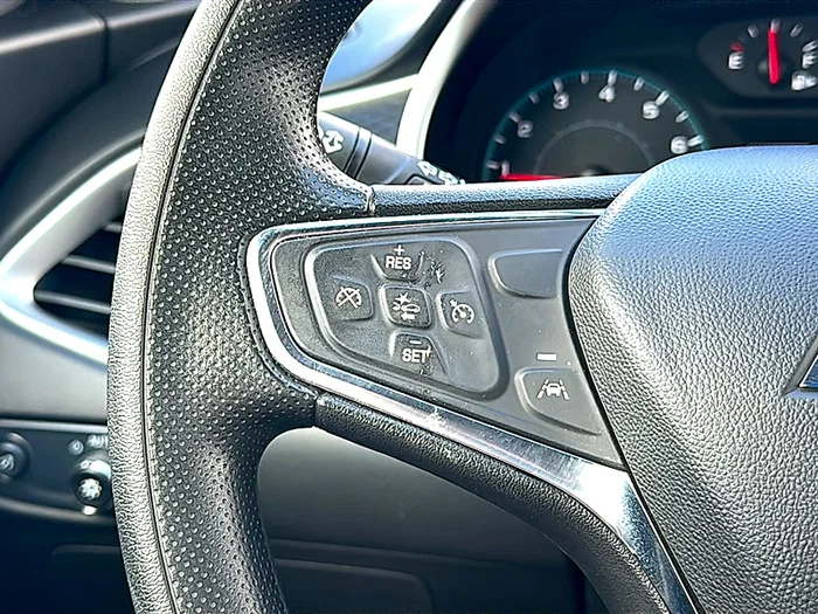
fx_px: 1063
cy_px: 307
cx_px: 409
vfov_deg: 32.2
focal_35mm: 45
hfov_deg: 42.1
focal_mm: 6.86
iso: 80
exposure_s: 1/169
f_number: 1.78
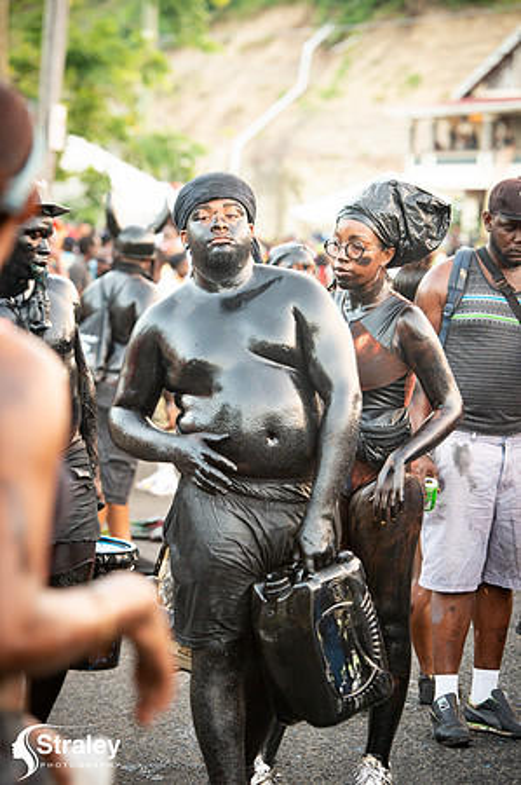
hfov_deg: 10.9
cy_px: 392
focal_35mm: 125
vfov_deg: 16.4
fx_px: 2720
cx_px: 260
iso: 1800
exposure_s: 1/200
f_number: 5
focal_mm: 125
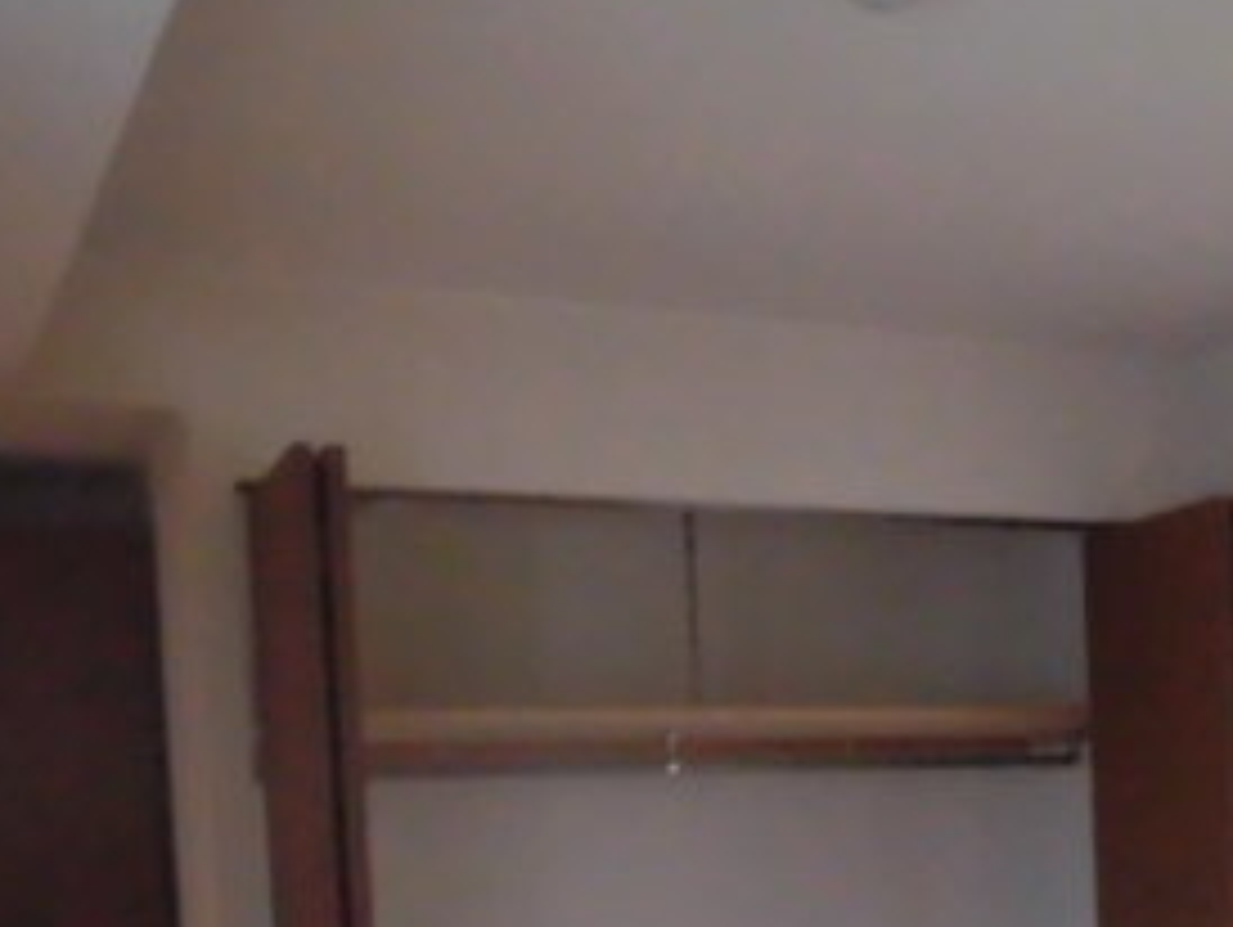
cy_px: 1053
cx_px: 846
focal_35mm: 56
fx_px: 1996
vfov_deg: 24.2
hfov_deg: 33.9
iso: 800
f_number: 3.1
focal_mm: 4.3
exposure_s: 1/8
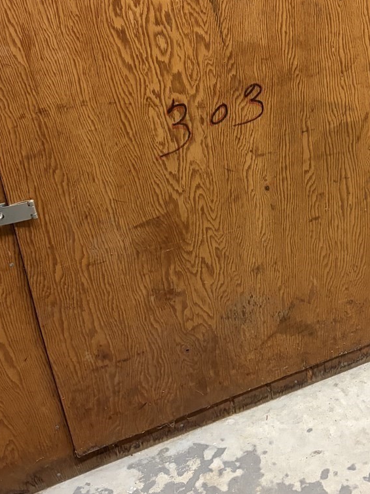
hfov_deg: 27.1
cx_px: 276
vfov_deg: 35.7
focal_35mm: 53
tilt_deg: -23.6
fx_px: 756
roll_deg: +6.9
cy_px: 149
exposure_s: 1/60
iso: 320
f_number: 1.6
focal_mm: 5.96
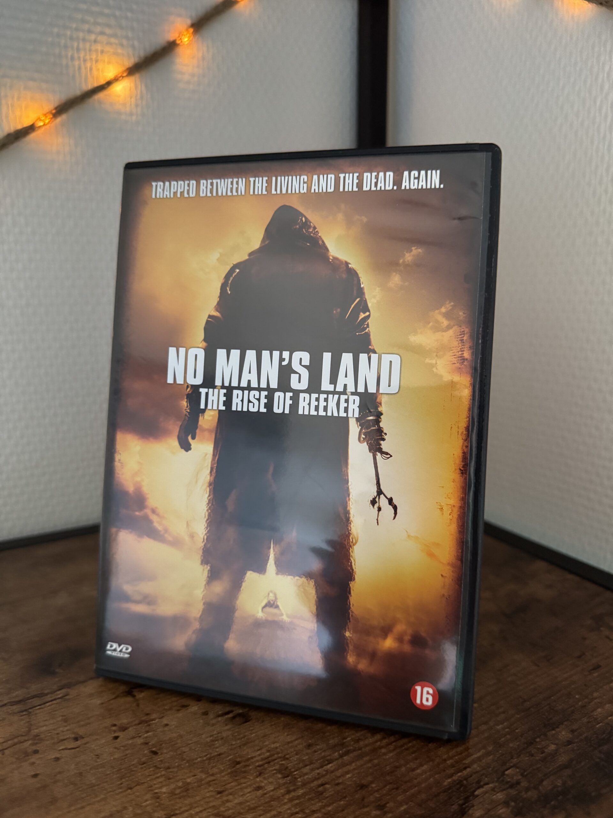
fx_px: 567
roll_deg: +0.0
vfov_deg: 71.6
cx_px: 306
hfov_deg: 56.8
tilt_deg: -9.7
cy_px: 409
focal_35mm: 24
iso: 800
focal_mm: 6.76
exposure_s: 1/56
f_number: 1.78
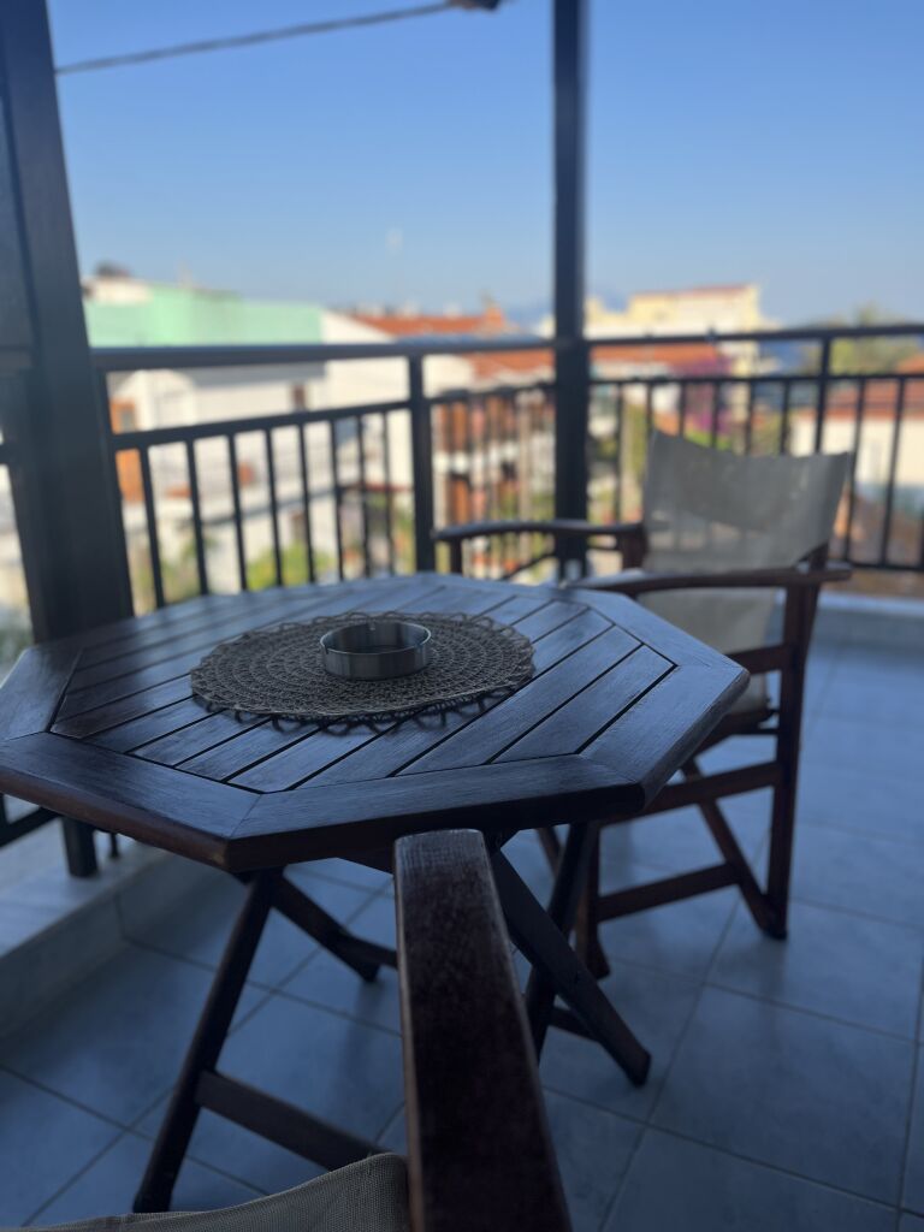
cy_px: 616
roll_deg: +2.2
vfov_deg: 67.3
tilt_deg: -17.1
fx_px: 925
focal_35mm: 26
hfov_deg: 53.1
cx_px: 462
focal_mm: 5.1
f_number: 1.6
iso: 50
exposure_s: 1/2062
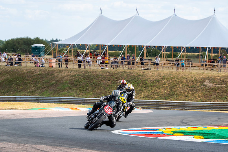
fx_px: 1498
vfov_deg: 5.8
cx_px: 93
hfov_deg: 8.7
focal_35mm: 237
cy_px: 62
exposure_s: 1/400
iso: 125
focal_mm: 200
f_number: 7.1
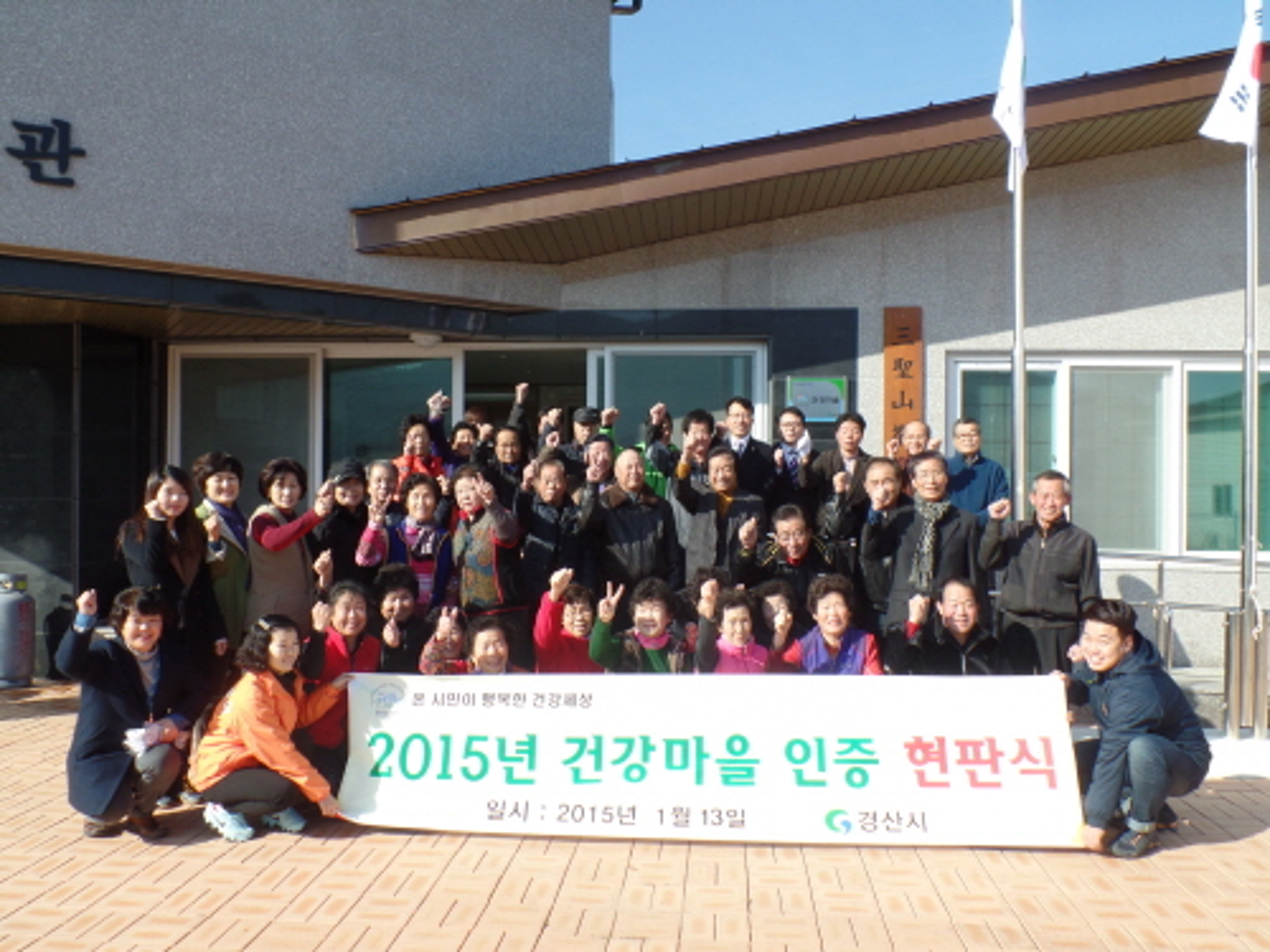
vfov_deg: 49.7
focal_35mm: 28
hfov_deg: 63.4
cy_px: 476
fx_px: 1027
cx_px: 635
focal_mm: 5
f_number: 3.7
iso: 80
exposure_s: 1/500
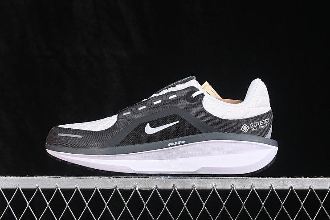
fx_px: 742
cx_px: 161
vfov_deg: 16.9
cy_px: 102
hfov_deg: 25.1
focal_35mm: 81
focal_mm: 50
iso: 160
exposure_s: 1/80
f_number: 7.1
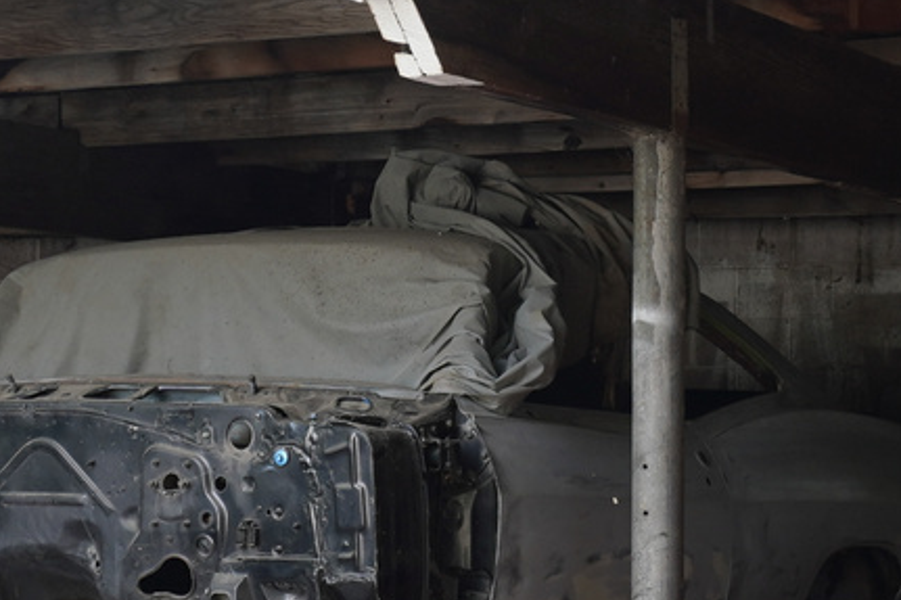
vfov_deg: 12.0
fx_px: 2852
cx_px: 529
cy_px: 331
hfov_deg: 17.9
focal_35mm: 114
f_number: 4.5
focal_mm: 16
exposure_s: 1/50
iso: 100
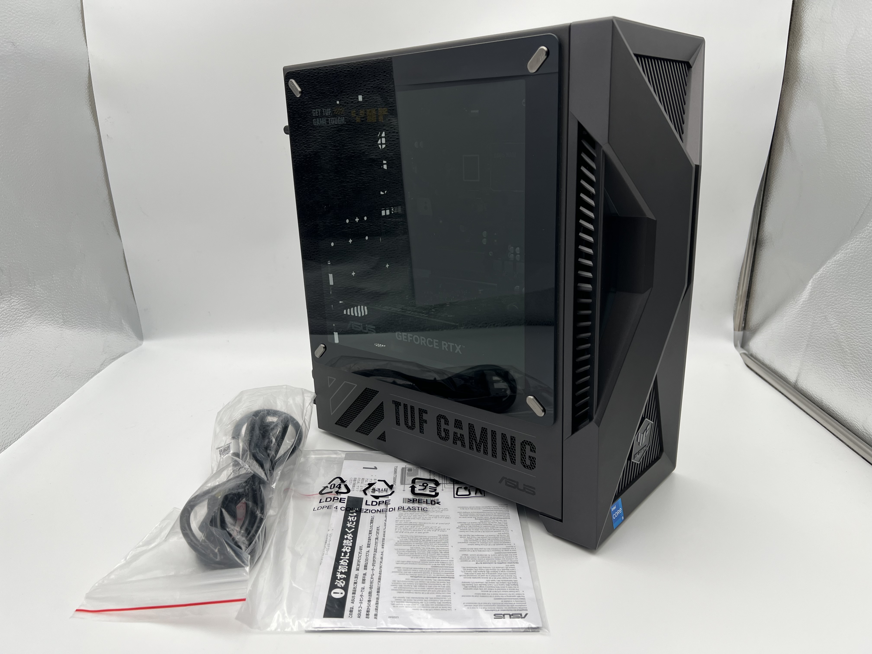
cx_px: 436
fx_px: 655
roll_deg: -0.3
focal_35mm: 26
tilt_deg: -17.5
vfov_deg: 53.1
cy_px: 327
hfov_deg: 67.3
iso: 50
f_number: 1.5
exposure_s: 1/509
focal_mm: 5.7
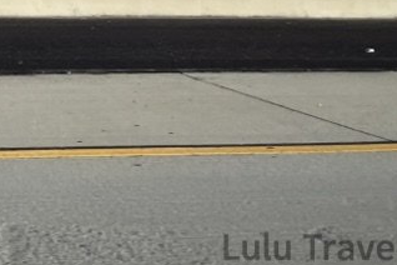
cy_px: -178
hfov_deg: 20.6
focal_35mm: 87
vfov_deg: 14.3
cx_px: -167
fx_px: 959
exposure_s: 1/602
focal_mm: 5.1
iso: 50
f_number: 1.6
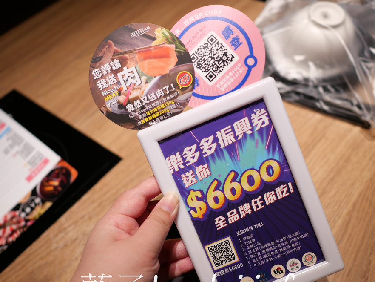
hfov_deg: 53.9
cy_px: 157
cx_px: 199
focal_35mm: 34
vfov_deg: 41.8
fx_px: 368
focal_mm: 15
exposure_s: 1/125
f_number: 1.7
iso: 200
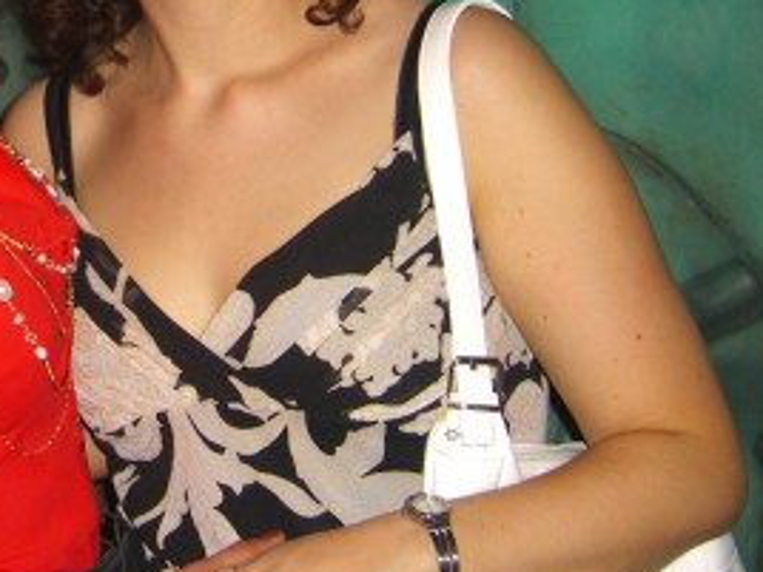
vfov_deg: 17.1
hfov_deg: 22.6
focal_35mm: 85
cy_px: 68
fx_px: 1874
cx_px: 105
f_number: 2.8
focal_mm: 7.9
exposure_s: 1/60
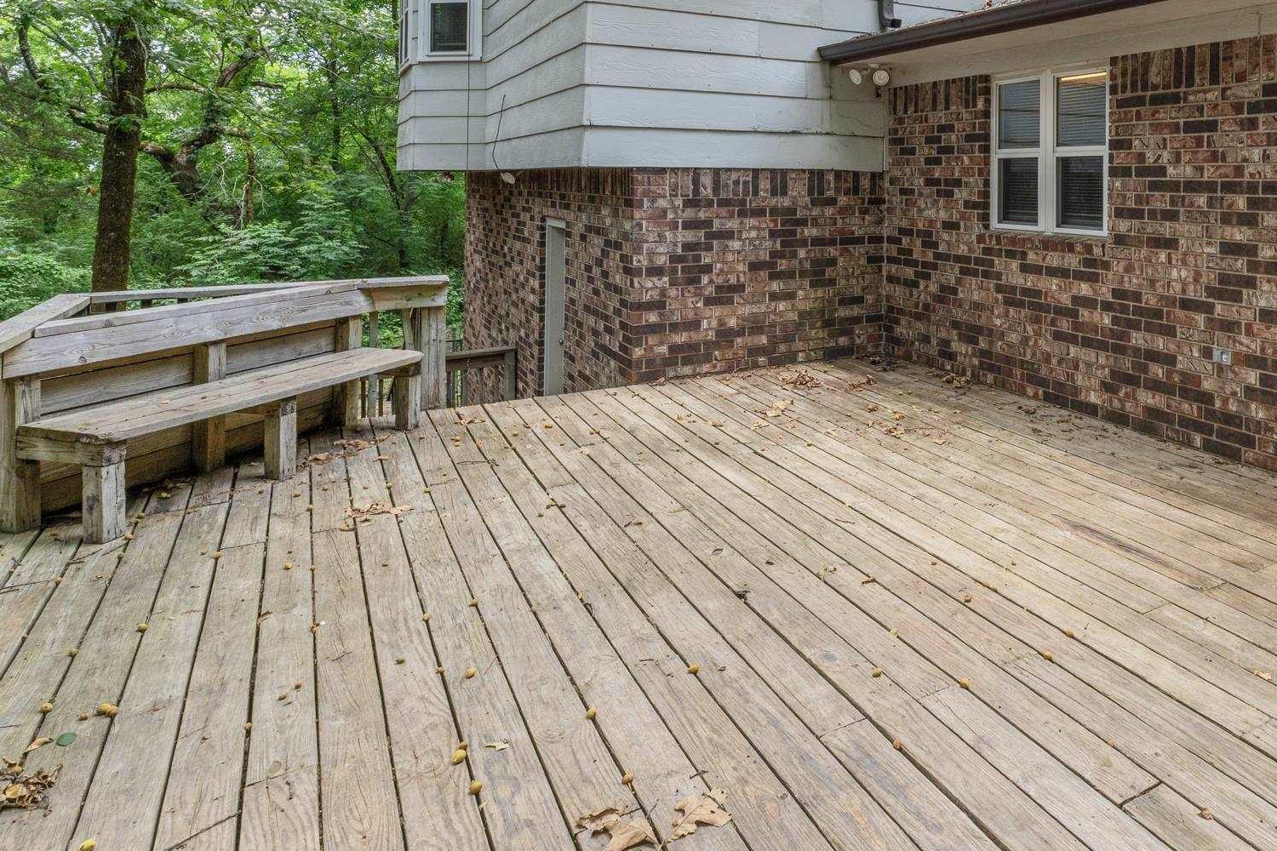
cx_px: 942
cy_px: 193
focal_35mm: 25
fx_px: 887
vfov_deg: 48.9
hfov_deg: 67.4
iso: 200
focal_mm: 10
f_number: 9
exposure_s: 1/50
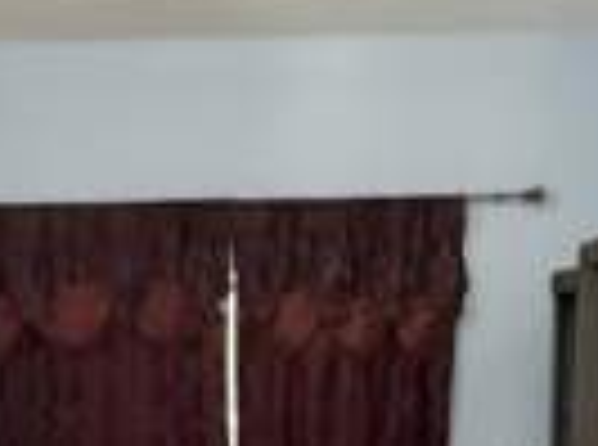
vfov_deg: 13.1
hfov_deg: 18.7
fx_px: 1809
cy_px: 705
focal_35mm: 105
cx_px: 166
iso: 320
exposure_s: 1/42
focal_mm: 3
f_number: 1.8
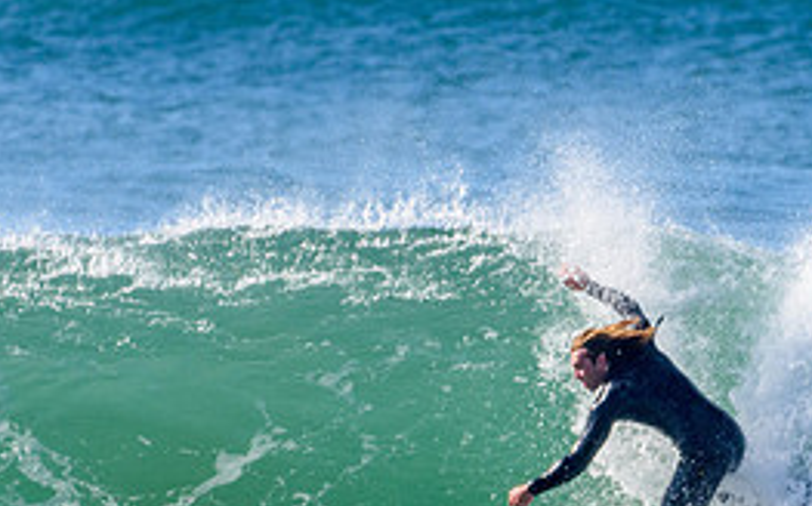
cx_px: 543
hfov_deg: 1.2
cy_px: 563
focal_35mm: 1685
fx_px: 37265
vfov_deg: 0.8
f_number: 5.6
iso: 360
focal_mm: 500
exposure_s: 1/2000
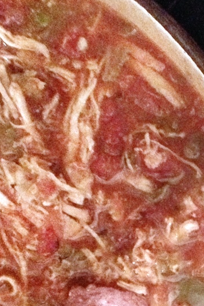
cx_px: 313
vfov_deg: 18.1
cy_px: 276
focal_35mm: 111
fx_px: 943
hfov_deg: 11.8
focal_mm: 4.28
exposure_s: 1/15
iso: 800
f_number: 2.4
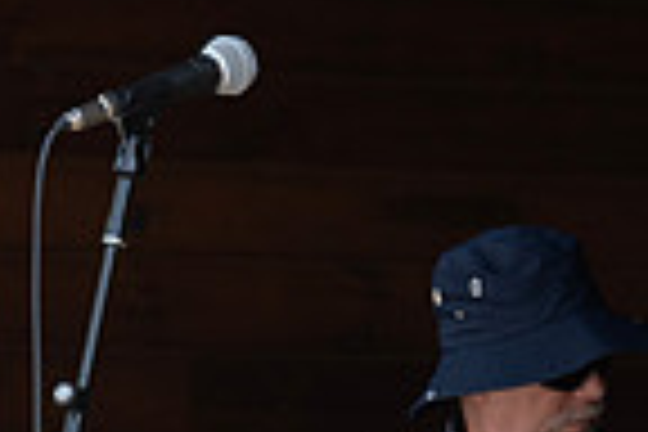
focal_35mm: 525
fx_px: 9449
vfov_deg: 2.6
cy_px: 835
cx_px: 513
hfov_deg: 3.9
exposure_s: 1/640
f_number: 5.6
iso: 800
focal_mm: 130
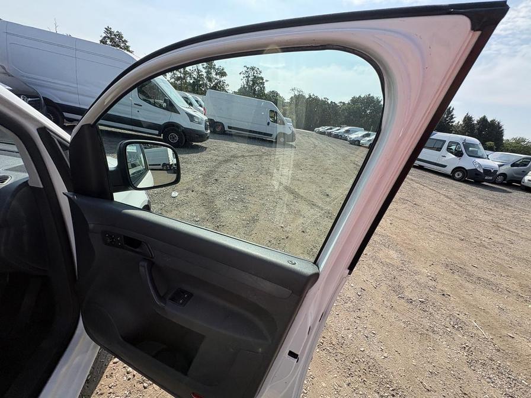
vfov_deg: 85.7
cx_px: 266
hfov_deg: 102.1
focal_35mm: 14
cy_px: 199
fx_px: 215
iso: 50
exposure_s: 1/956
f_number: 2.2
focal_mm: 2.22
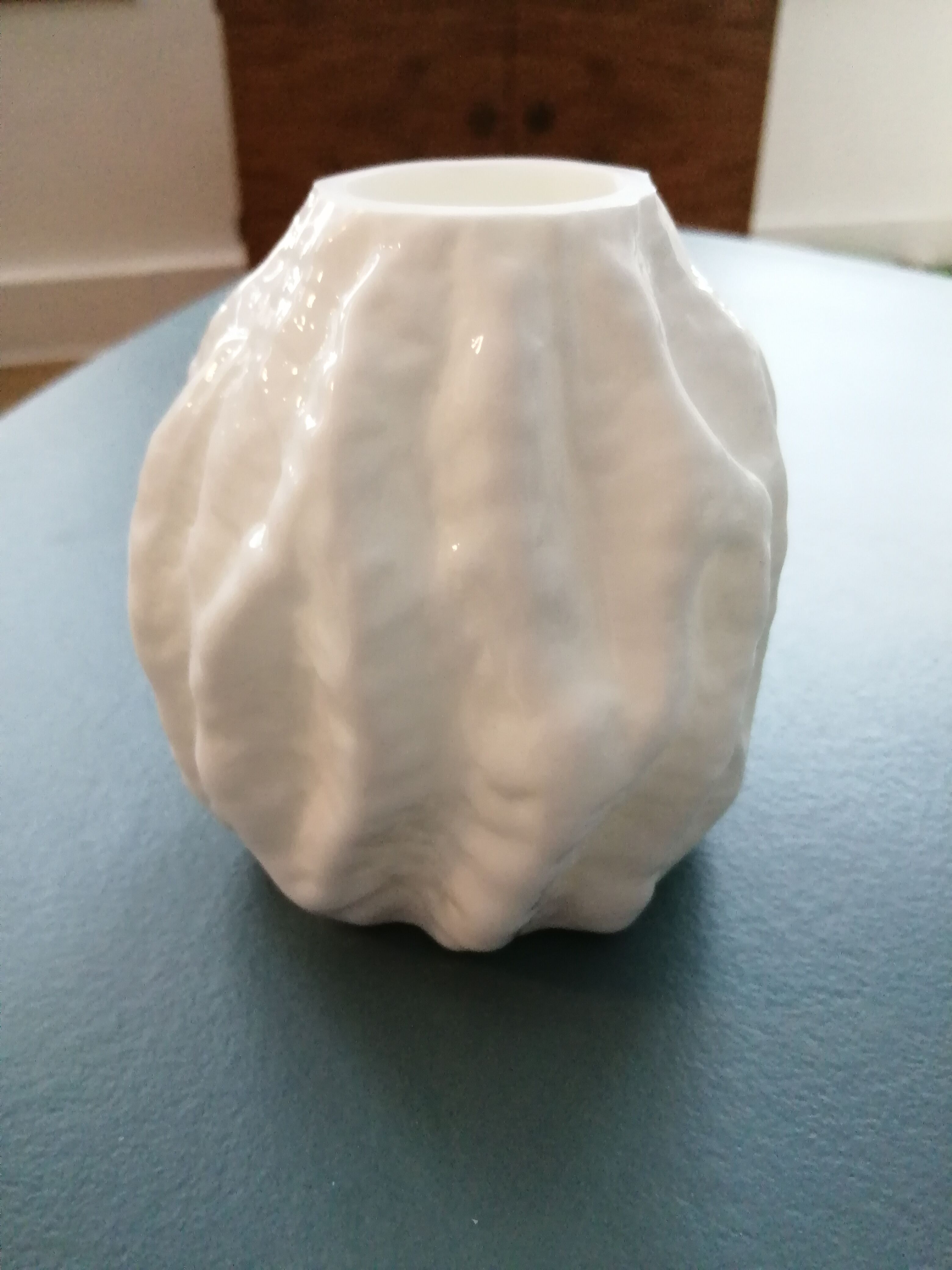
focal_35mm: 26
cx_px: 476
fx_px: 953
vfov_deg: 67.3
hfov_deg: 53.1
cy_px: 635
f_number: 1.8
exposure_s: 1/25
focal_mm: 3.46
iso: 400
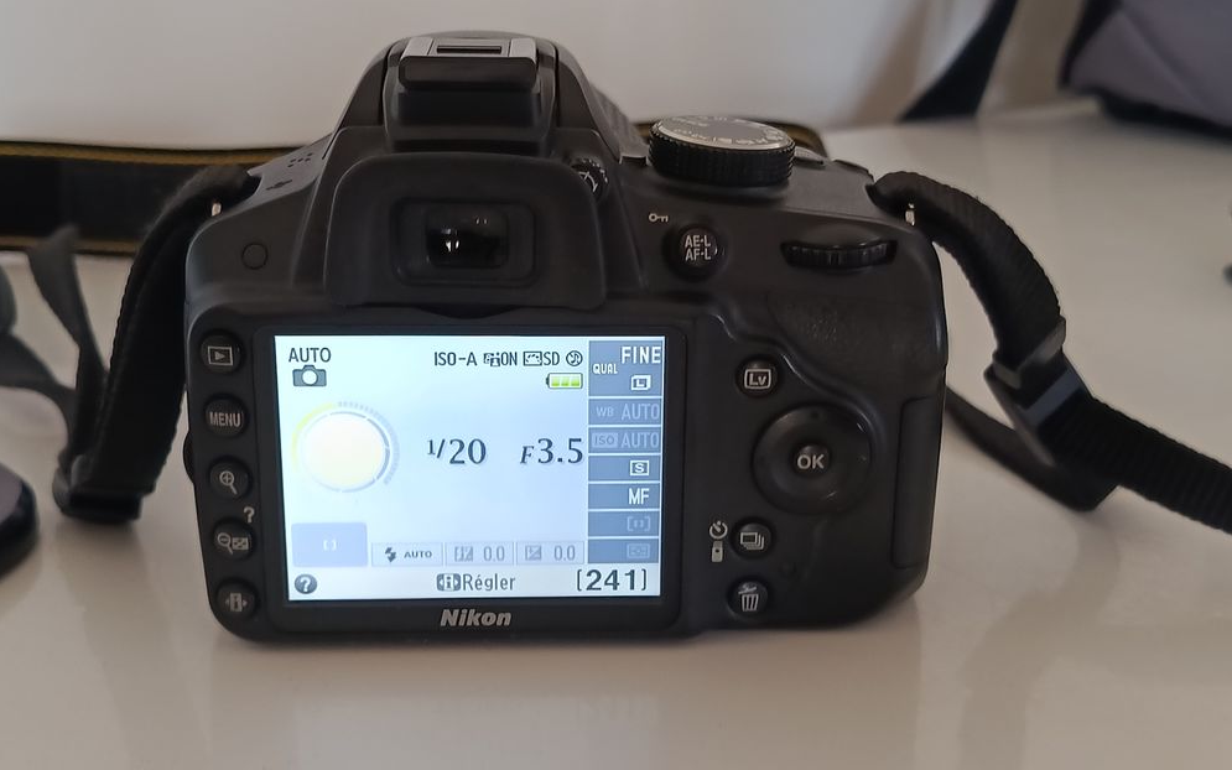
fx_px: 1645
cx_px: 614
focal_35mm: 49
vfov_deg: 26.3
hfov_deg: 41.1
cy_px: 343
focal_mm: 5.24
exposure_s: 1/50
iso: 609
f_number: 1.7
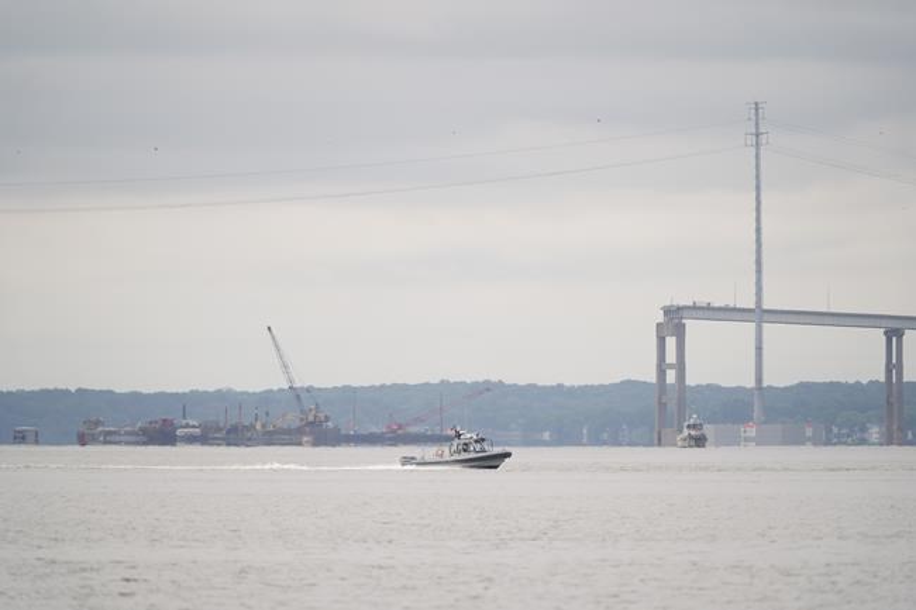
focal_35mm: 560
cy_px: 305
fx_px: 14244
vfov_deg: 2.5
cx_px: 458
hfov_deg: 3.7
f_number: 4
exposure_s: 1/2000
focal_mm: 560
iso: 250
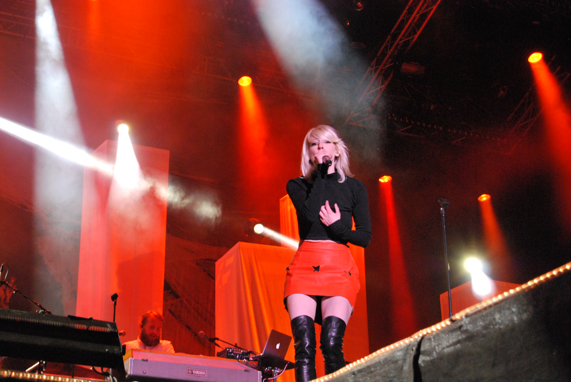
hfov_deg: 24.6
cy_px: 191
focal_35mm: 82
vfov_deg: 16.6
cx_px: 286
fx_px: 1310
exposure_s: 1/100
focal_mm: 55
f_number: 5.6
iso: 1600
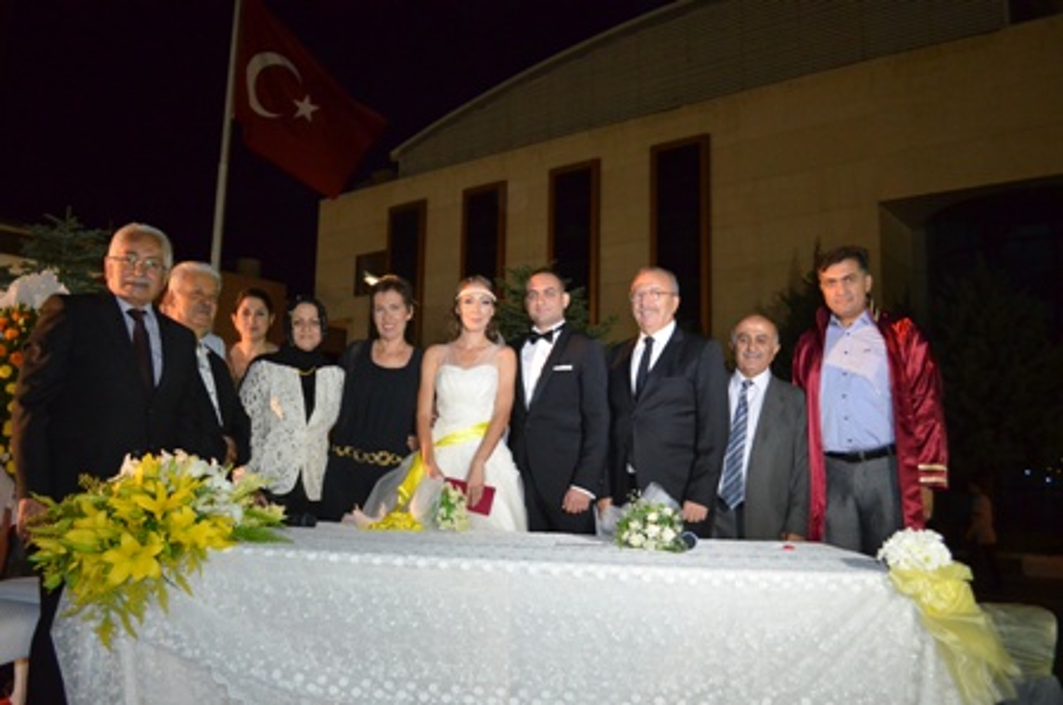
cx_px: 532
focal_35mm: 30
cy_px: 352
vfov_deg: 43.5
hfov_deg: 62.0
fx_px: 884
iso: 3200
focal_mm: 20
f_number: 3.8
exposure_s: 1/60
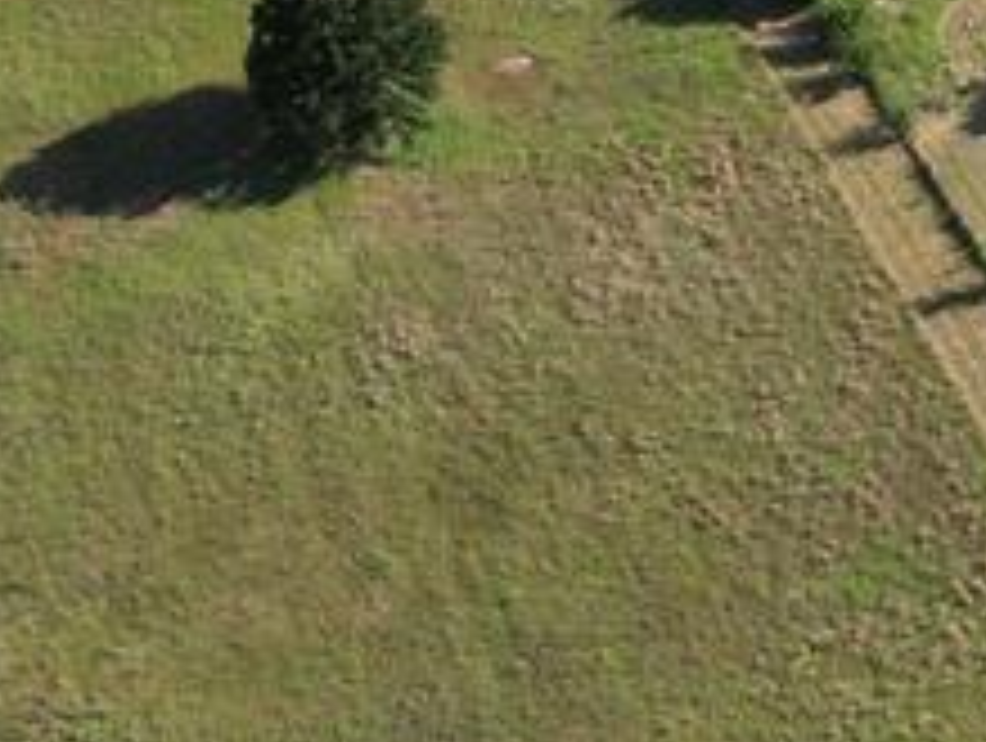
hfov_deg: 16.5
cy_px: -432
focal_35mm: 112
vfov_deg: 12.5
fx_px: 3195
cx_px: 1328
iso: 200
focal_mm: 6.72
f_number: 1.7
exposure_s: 1/2000
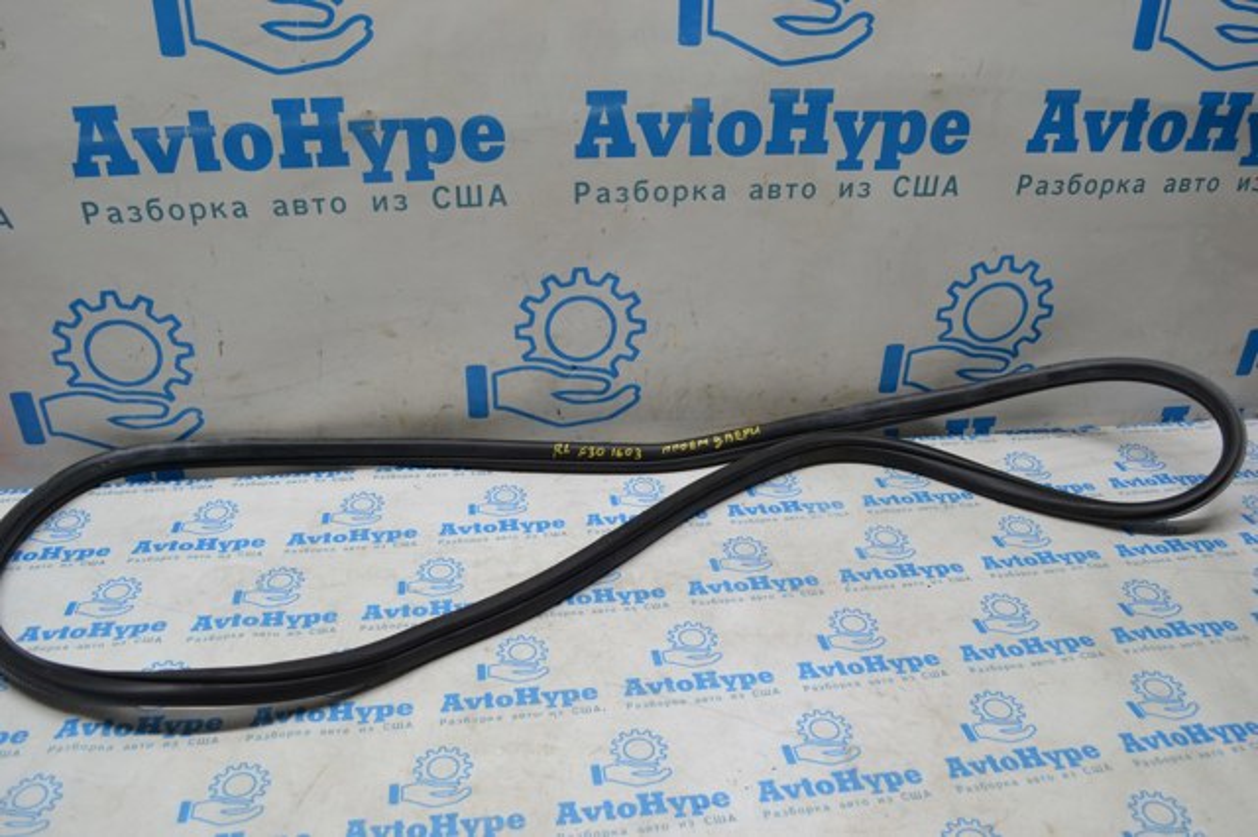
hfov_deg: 62.0
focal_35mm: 30
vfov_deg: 43.6
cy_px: 418
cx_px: 629
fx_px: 1048
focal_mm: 20
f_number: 5
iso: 400
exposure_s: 1/100
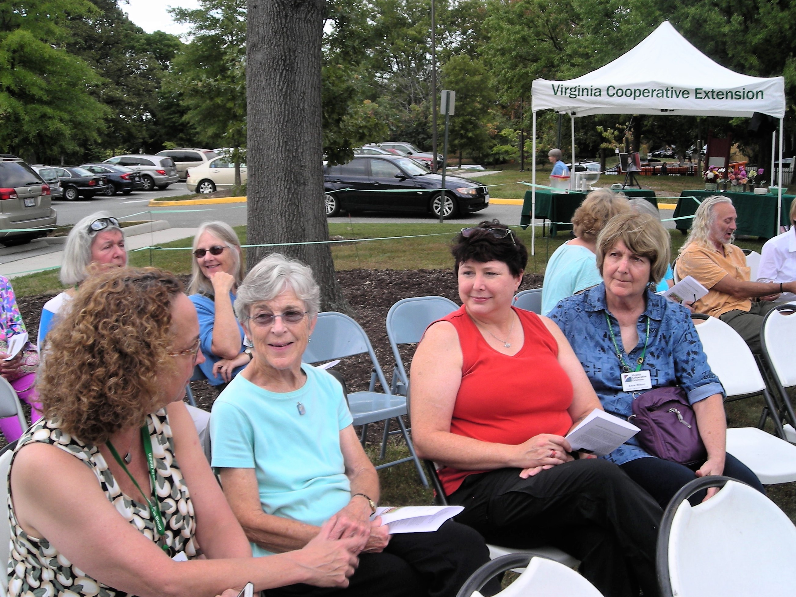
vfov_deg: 37.7
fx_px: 874
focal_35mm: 38
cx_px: 398
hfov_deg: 49.0
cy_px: 298
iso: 50
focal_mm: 6.3
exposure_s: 1/93.6
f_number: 3.2
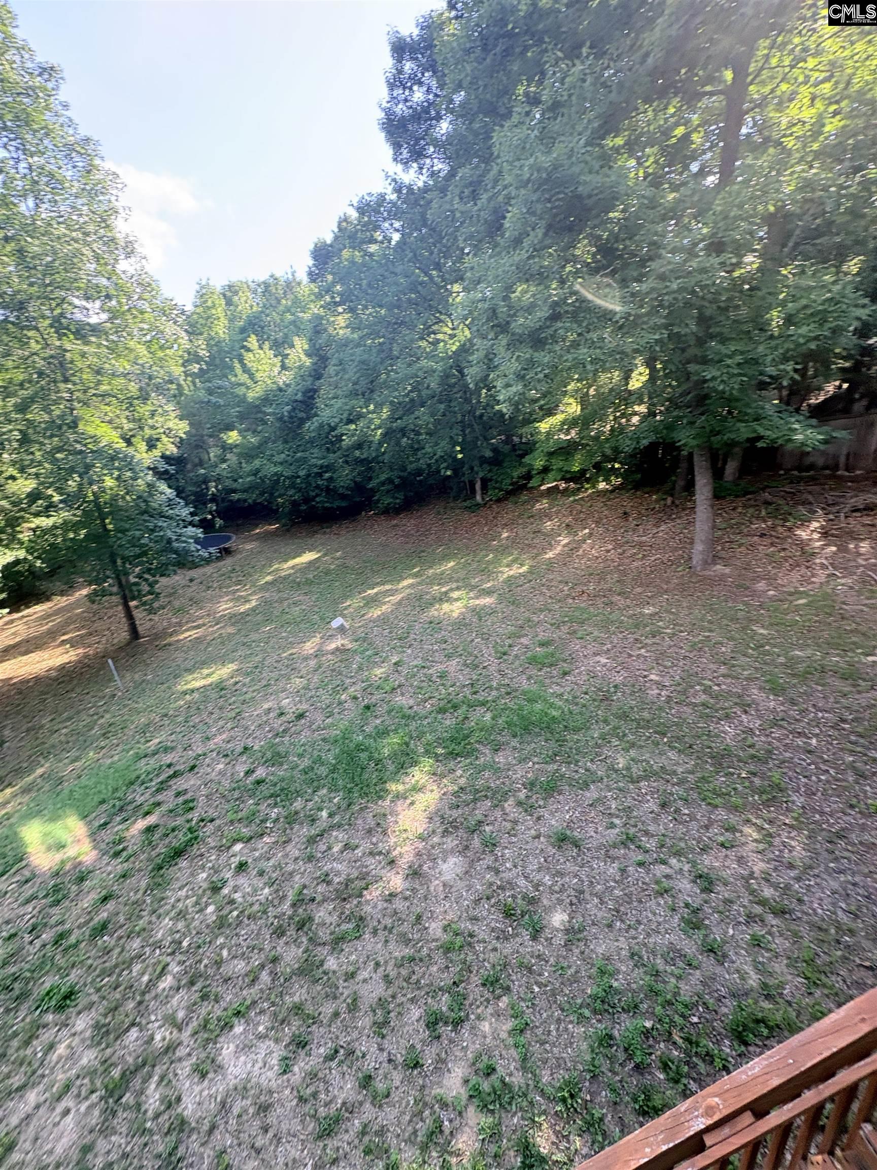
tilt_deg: -17.4
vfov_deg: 102.1
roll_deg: -2.4
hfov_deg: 85.7
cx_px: 438
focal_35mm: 14
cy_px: 585
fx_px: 473
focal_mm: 2.22
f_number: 2.2
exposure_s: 1/99
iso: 50
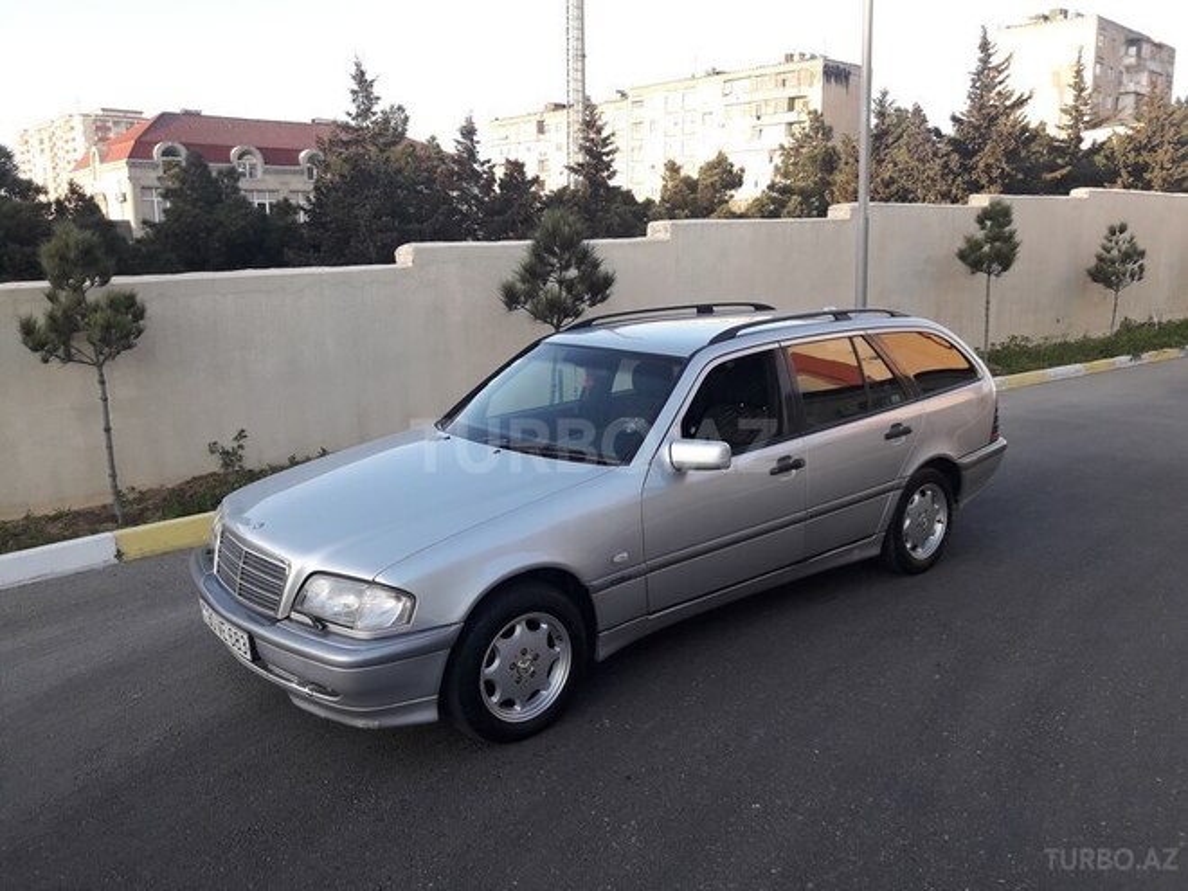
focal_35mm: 28
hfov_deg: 63.4
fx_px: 961
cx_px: 594
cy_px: 446
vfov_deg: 49.7
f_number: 1.9
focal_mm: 3.7
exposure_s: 1/192
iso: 40
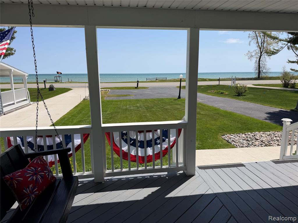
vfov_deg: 56.8
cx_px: 149
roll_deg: +0.6
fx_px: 207
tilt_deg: -10.3
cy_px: 112
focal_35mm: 24
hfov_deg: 71.6
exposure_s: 1/7353
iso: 80
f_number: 1.78
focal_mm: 6.76
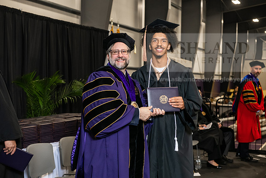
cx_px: 133
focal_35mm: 62
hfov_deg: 32.4
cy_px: 89
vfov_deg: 21.9
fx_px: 458
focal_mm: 62
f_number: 5
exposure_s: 1/200
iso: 2500
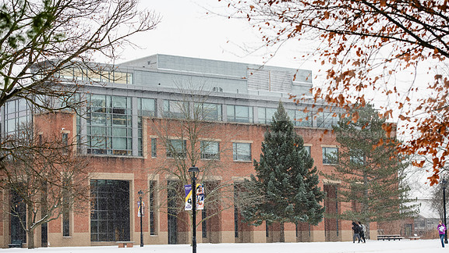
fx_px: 1155
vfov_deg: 12.5
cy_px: 150
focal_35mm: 97
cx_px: 225
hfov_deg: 22.0
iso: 500
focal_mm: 92
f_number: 4.5
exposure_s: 1/250
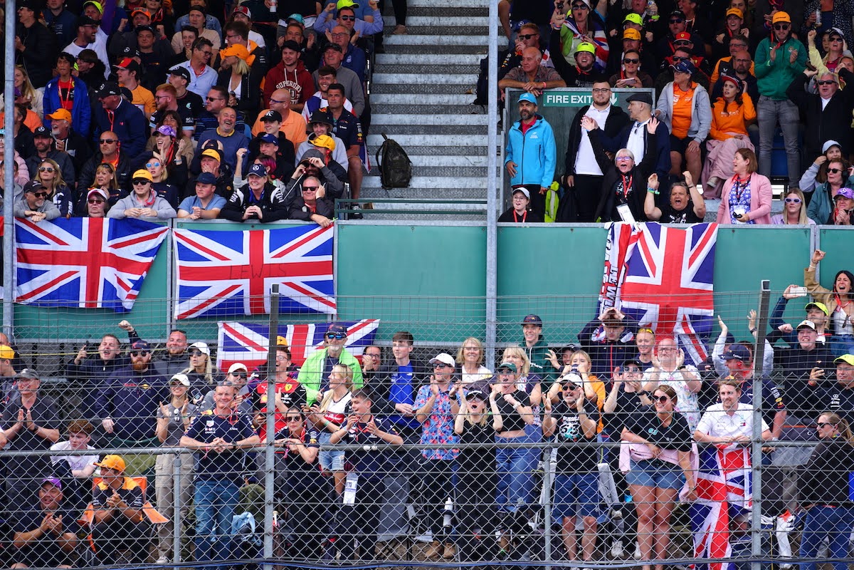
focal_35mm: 300
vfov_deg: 4.6
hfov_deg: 6.9
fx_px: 7116
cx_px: 427
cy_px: 285
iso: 200
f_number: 5.6
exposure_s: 1/320
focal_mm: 300
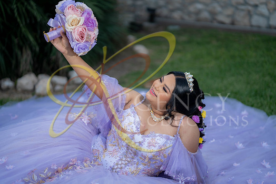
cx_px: 138
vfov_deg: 16.1
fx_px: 652
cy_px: 92
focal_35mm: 85
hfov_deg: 23.9
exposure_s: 1/2000
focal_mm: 85
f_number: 1.8
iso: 125
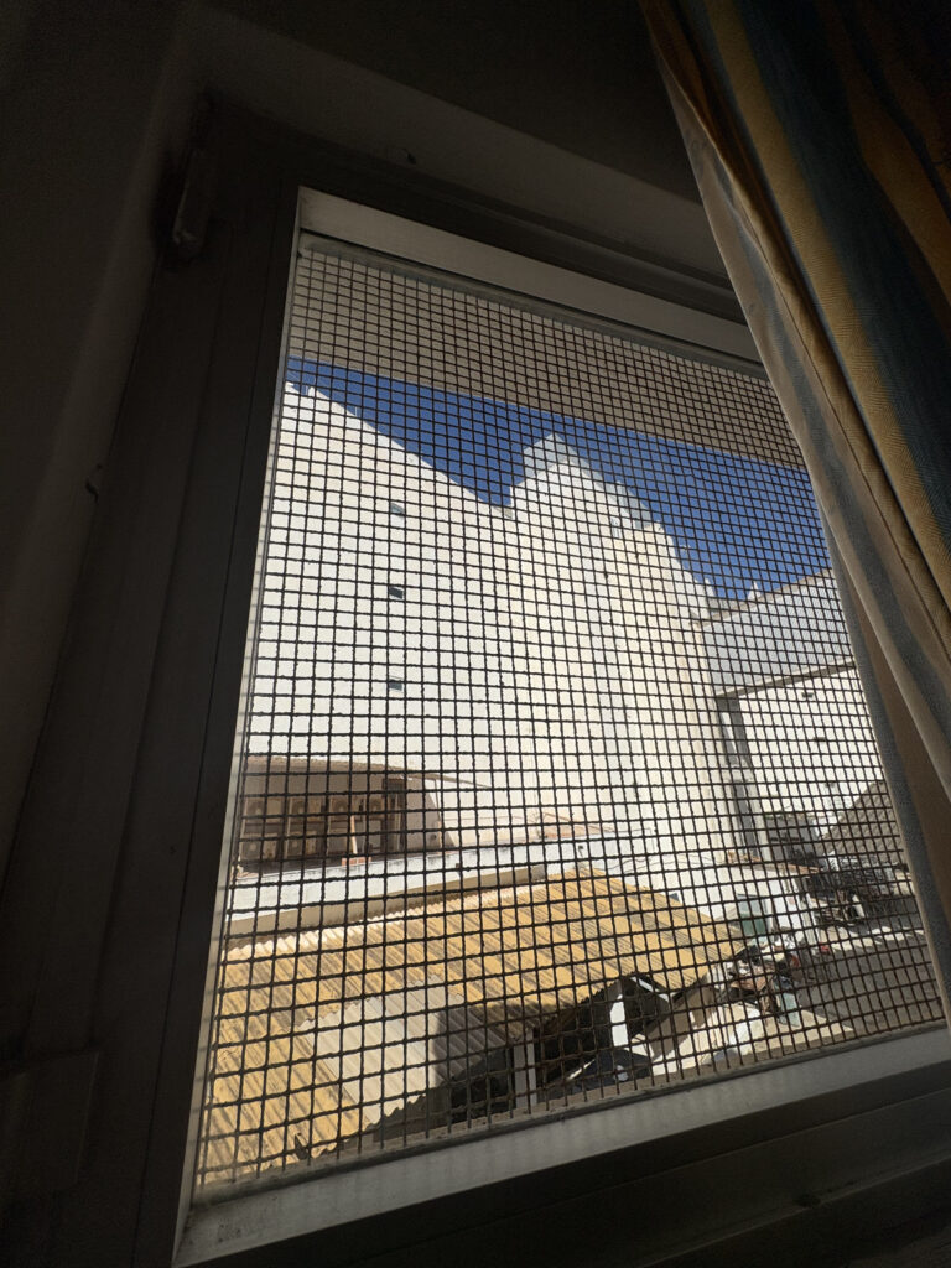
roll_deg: +2.8
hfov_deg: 85.7
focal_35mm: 14
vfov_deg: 102.1
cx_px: 476
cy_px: 634
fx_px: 513
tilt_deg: +21.0
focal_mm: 2.22
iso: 40
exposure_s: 1/5263
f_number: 2.2
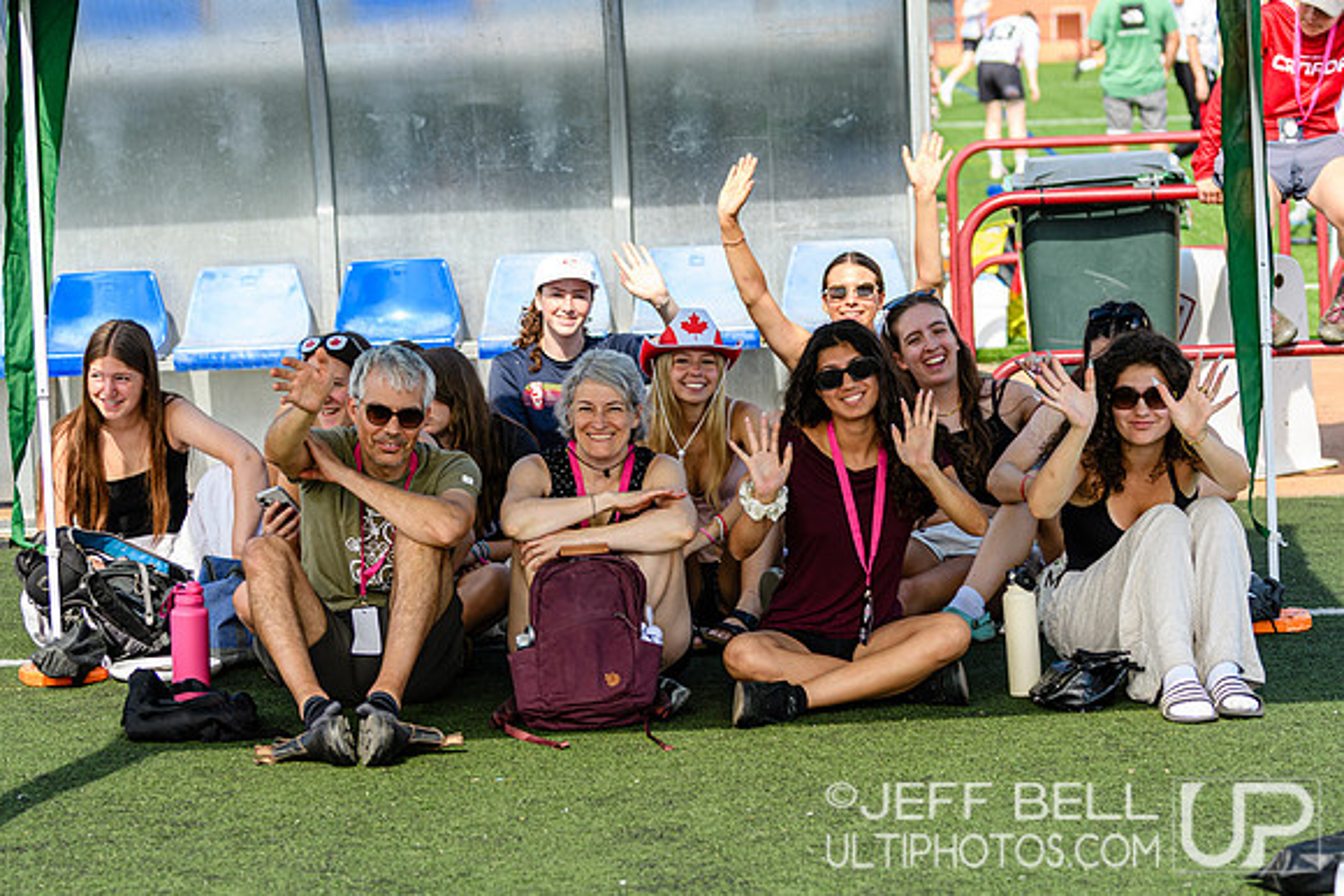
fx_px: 3921
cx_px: 672
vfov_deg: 13.0
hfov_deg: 19.5
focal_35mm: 105
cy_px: 448
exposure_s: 1/400
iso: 125
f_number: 3.2
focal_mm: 70
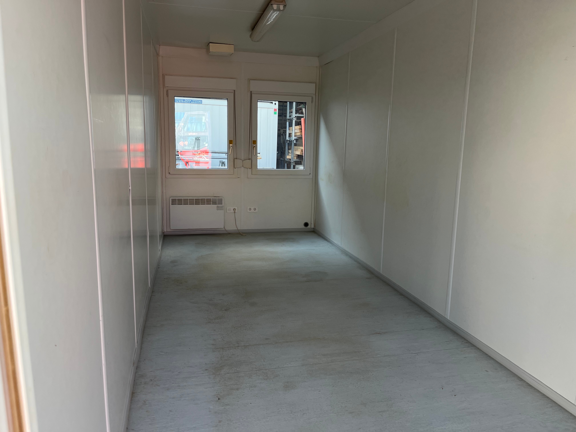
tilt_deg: -7.5
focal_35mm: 26
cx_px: 288
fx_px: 433
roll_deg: -2.7
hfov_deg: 67.3
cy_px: 216
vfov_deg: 53.1
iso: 32
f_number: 1.6
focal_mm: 5.1
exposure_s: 1/144
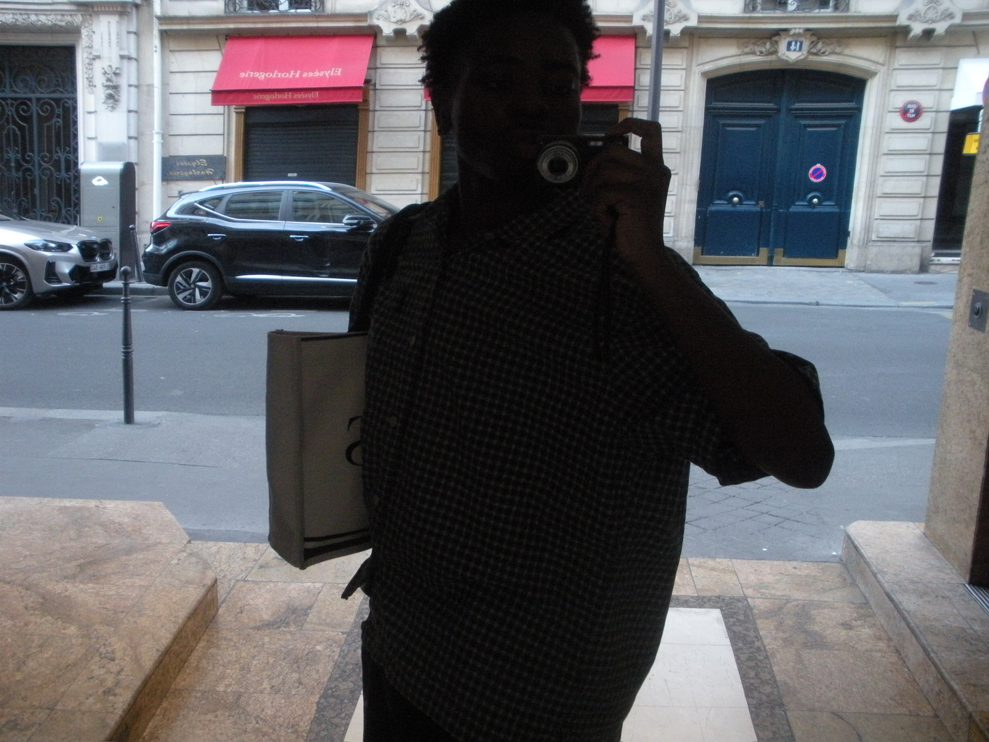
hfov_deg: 51.4
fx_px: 1029
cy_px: 371
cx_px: 494
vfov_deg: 39.7
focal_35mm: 36
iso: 400
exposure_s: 1/63
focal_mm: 6.3
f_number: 3.5
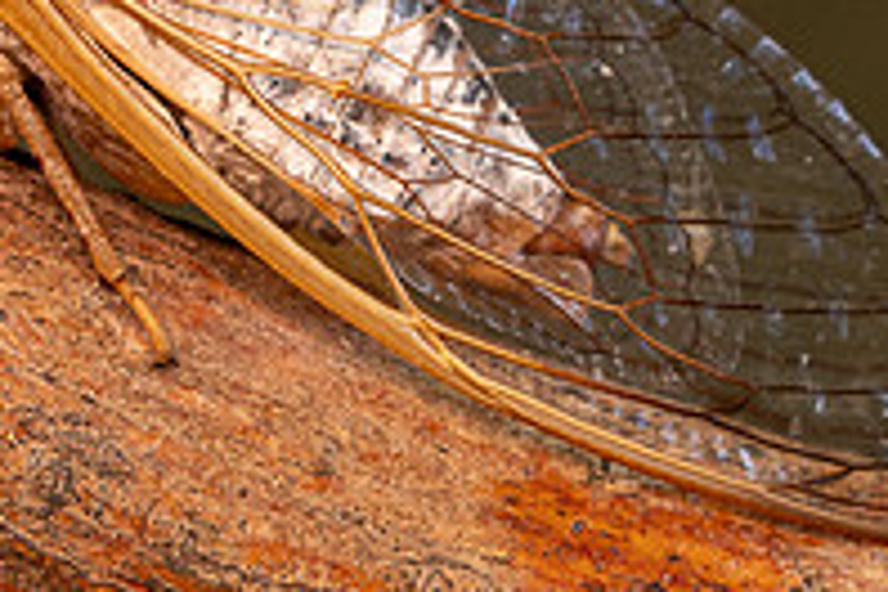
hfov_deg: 7.2
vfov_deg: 4.8
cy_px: -111
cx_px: 323
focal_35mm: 286
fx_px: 7054
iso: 640
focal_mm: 90
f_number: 11
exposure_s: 1/8
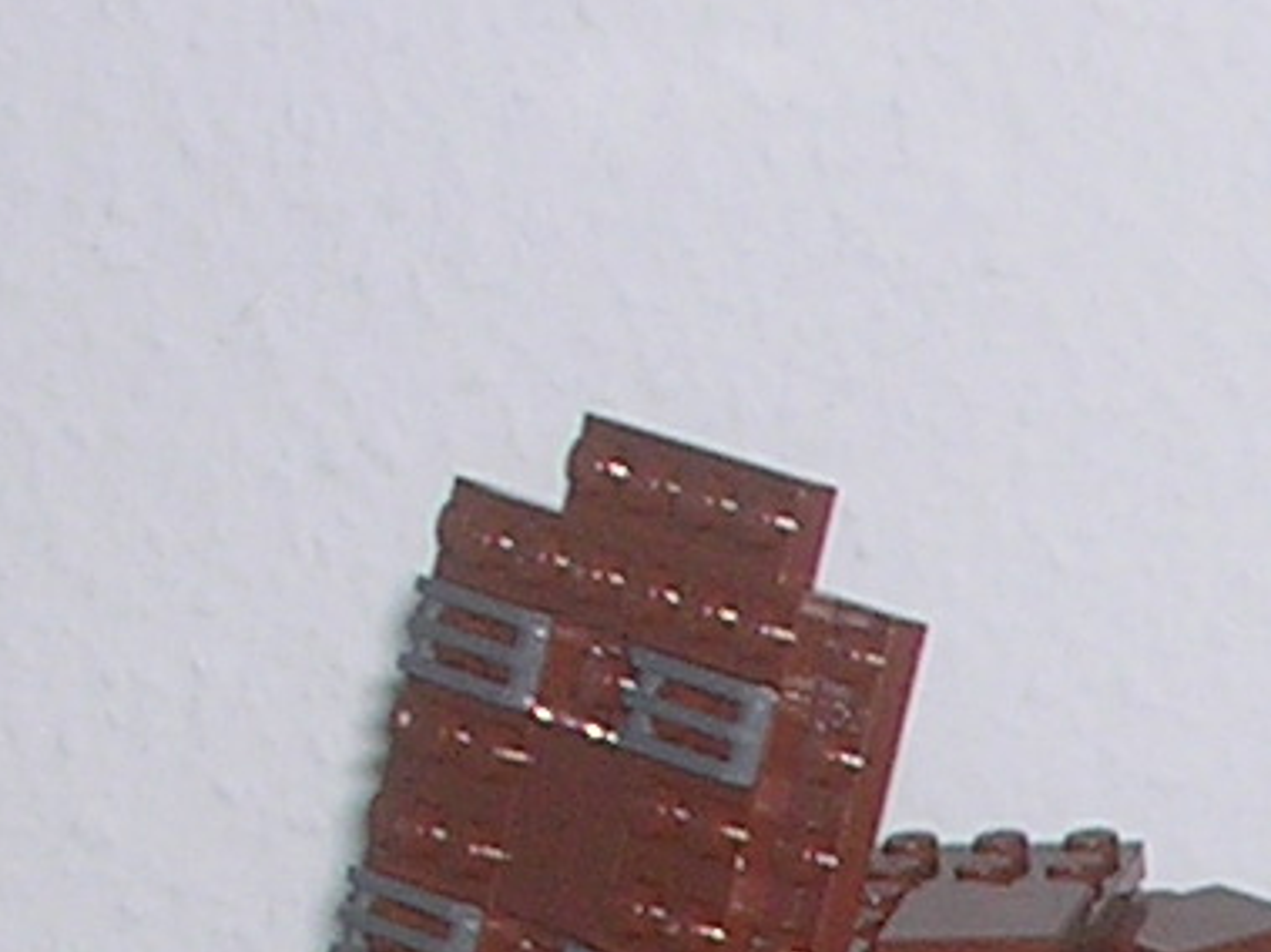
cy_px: 2296
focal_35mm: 362
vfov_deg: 4.0
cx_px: 2991
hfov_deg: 5.3
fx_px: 13287
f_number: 3.6
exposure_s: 1/60.1
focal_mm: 10.2
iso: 50
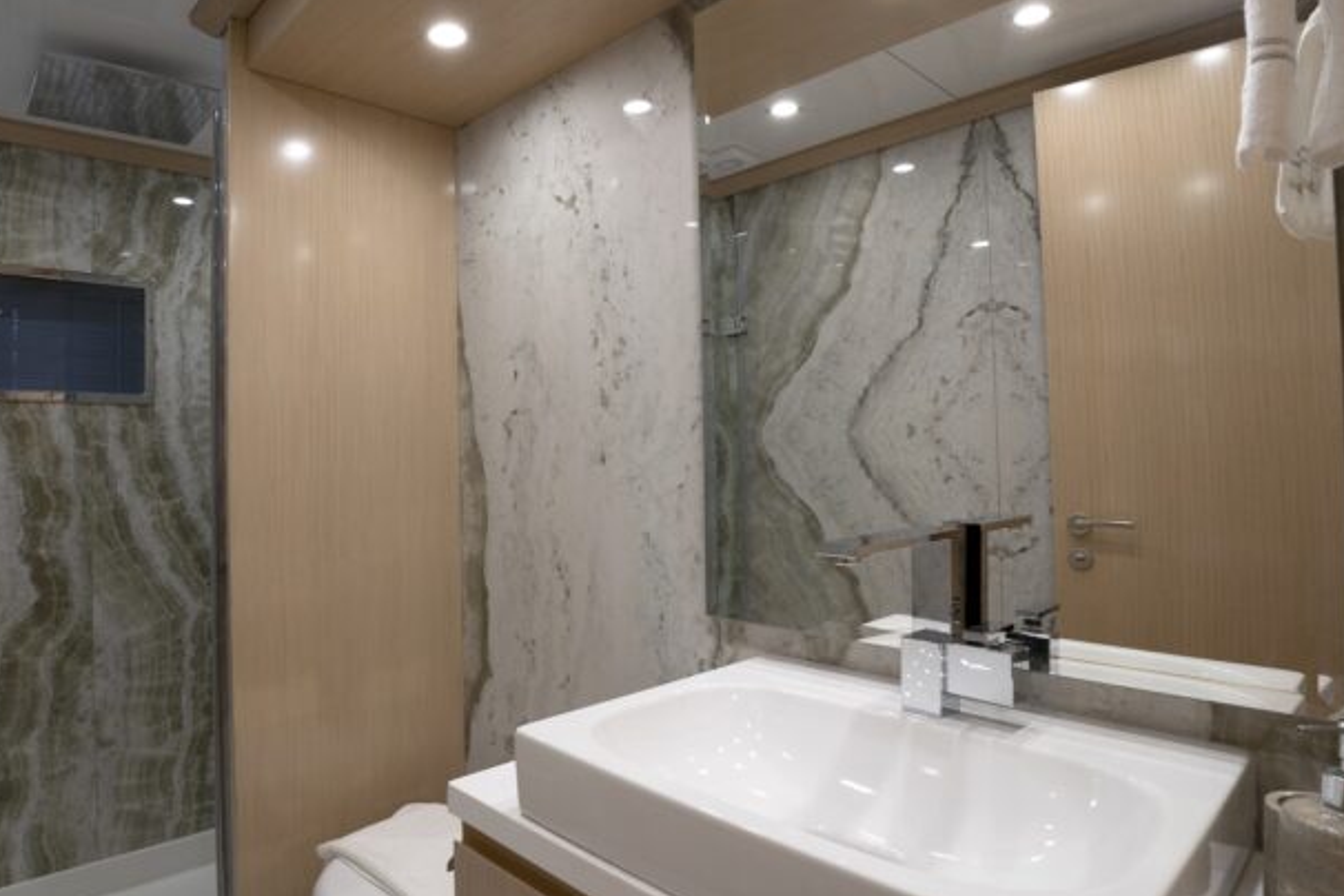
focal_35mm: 19
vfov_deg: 64.6
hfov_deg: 85.5
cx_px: 517
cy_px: 444
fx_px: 709
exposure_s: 1/8
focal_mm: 10
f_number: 7.1
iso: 200
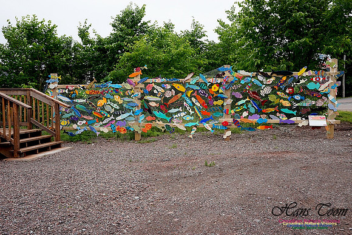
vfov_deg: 41.7
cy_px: 118
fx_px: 308
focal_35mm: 32
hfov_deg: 59.5
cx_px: 176
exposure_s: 1/400
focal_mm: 21
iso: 800
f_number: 11
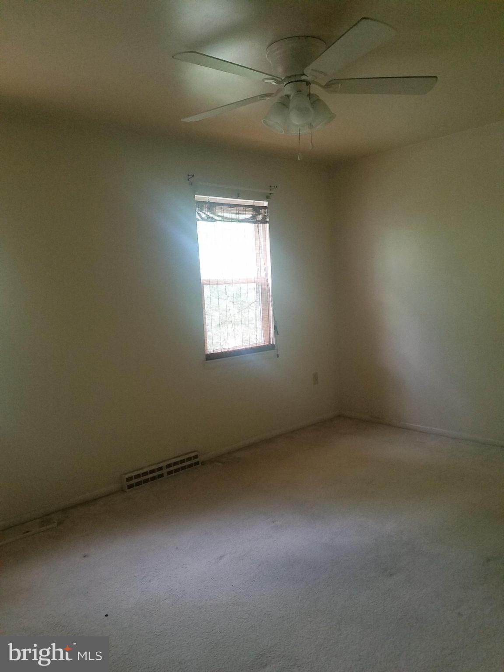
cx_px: 252
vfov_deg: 67.3
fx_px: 505
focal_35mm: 26
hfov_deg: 53.1
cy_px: 336
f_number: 1.7
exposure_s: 1/24
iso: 160
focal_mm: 4.2
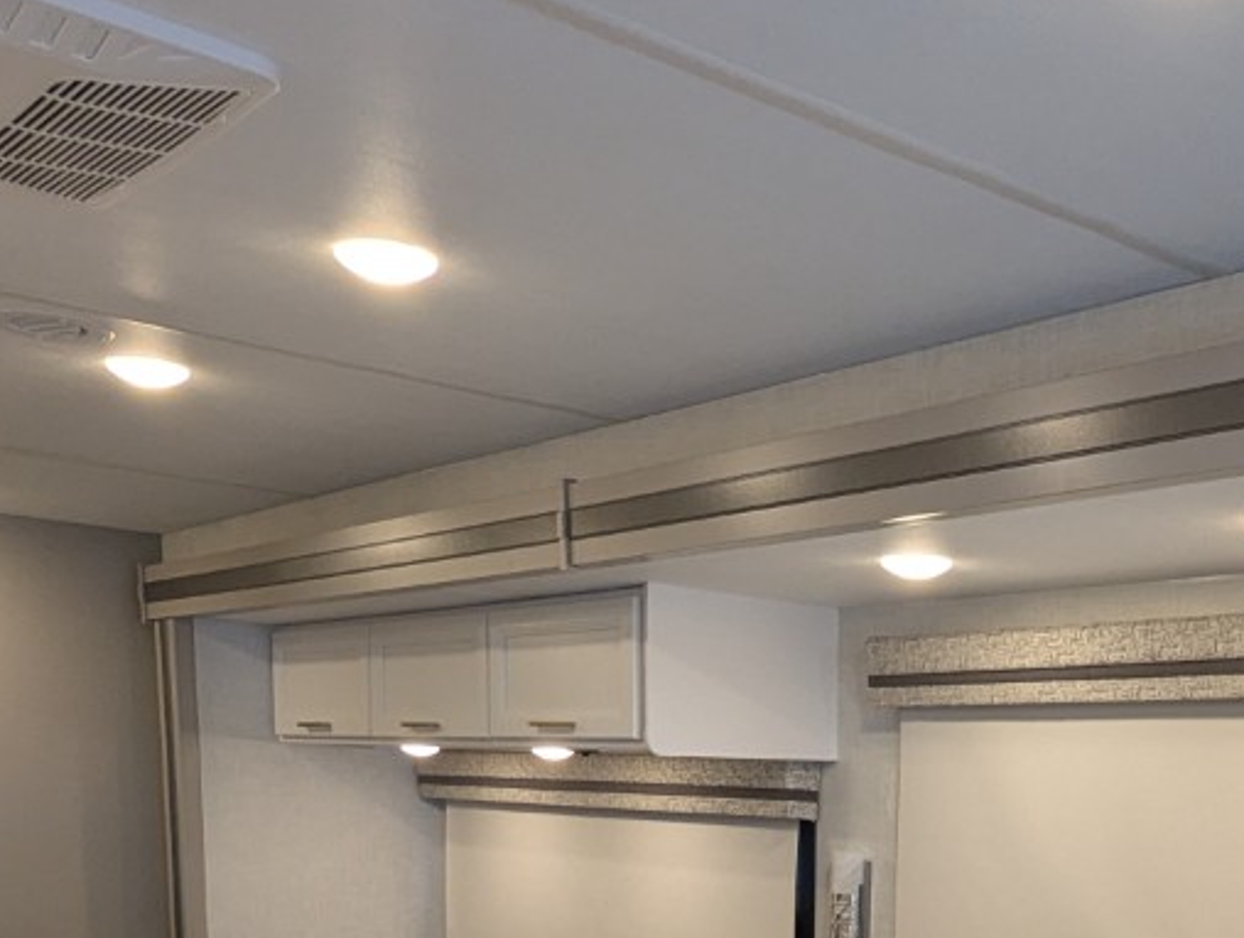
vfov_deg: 29.3
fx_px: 1584
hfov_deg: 41.8
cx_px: 907
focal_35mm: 44
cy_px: 1071
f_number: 2.2
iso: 190
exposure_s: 1/100
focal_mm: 2.35
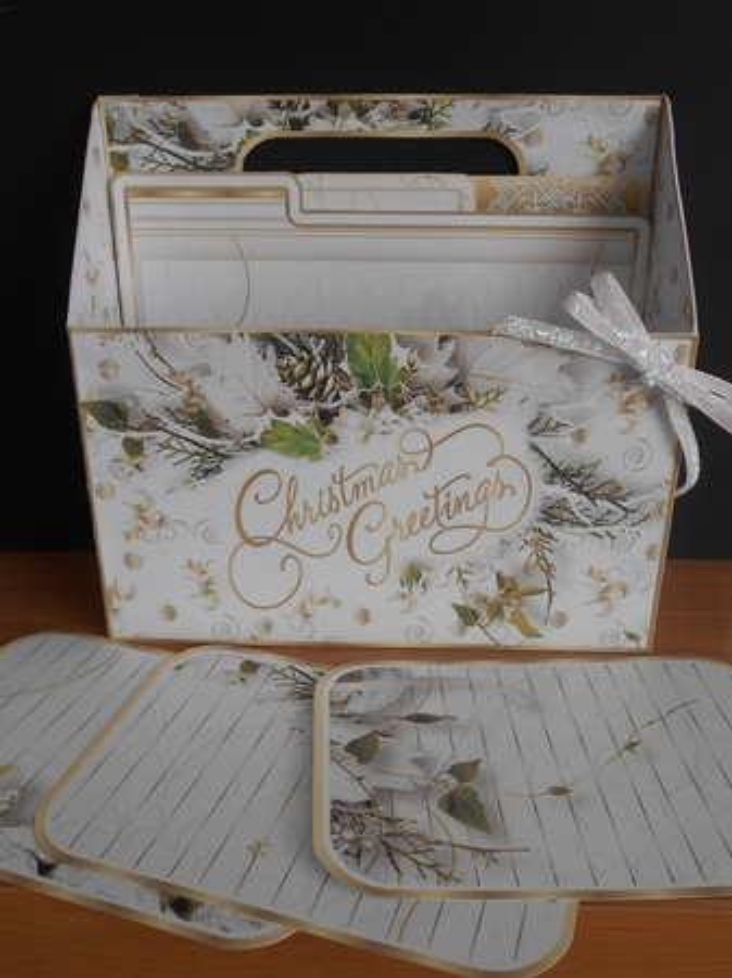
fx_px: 960
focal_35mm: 34
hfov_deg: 41.8
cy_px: 489
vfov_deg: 54.0
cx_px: 366
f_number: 3.6
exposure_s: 1/40
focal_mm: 5.8
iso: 80
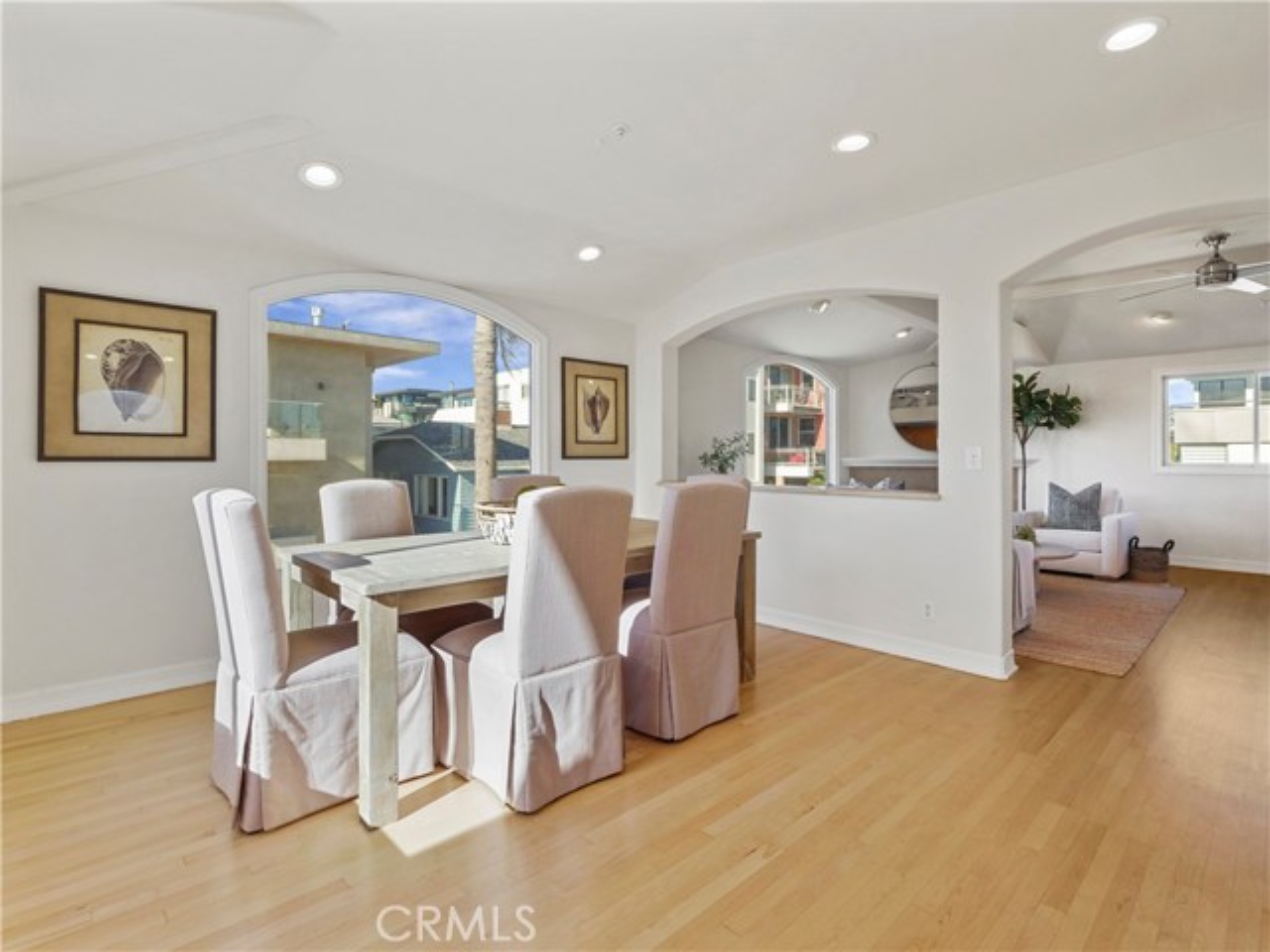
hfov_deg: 94.5
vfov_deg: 78.1
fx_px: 587
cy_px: 476
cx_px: 635
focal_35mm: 16
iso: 800
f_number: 9
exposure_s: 1/50
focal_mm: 8
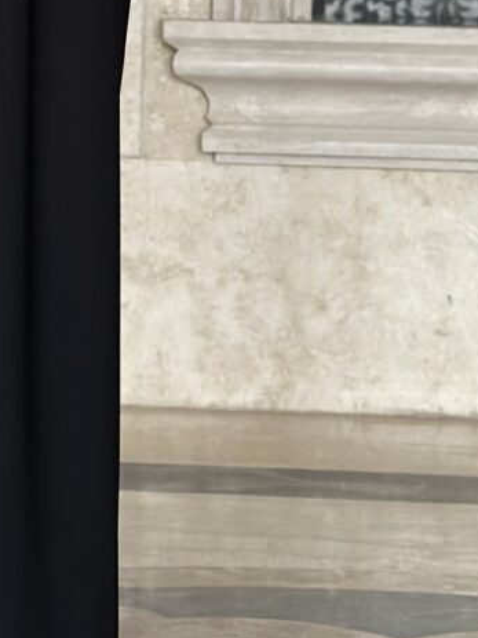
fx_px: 3058
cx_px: -52
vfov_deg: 11.6
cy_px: -152
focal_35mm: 166
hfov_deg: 8.9
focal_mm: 6.86
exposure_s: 1/103
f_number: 1.78
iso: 125
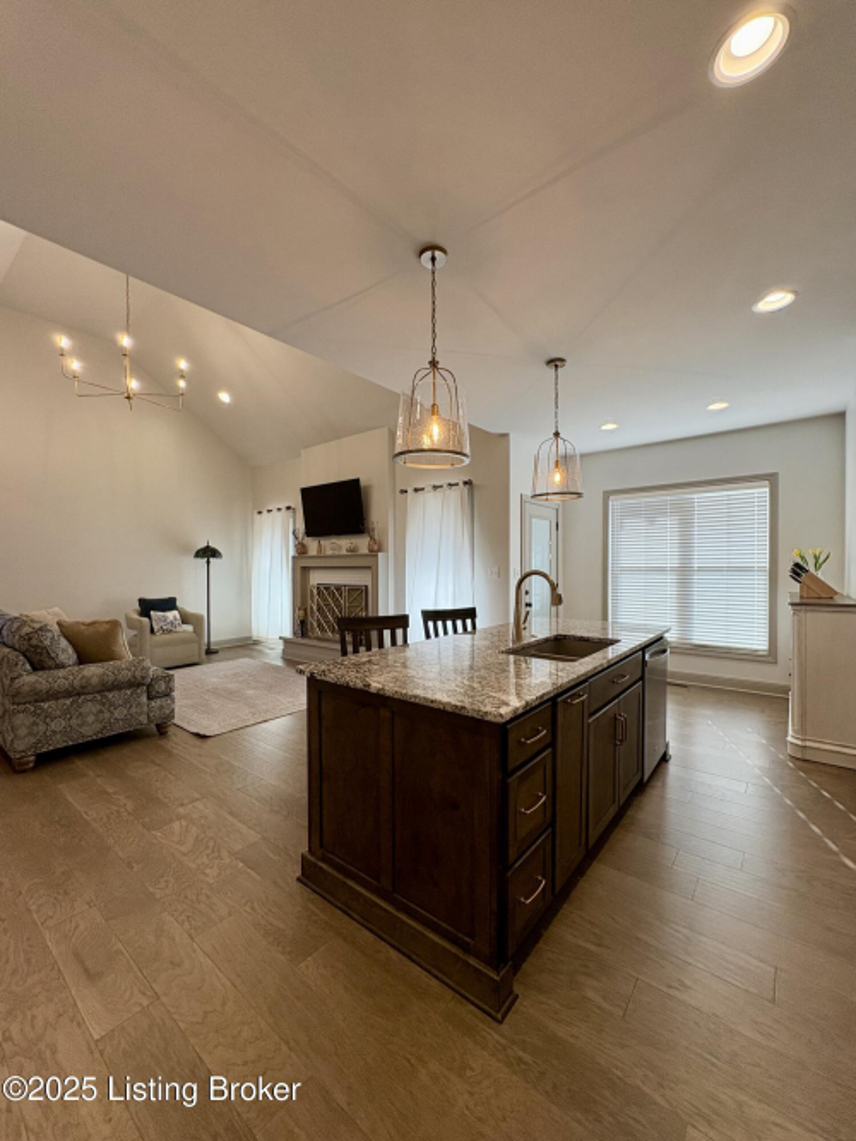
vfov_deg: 102.1
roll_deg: +0.8
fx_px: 462
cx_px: 428
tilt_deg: +1.3
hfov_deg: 85.7
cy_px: 570
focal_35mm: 14
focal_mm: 2.22
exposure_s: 1/120
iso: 200
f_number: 2.2
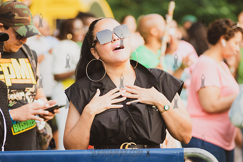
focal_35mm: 213
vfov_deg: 6.4
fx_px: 1441
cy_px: 98
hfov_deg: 9.6
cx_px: 127
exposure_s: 1/100
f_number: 4.5
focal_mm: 155
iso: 1000
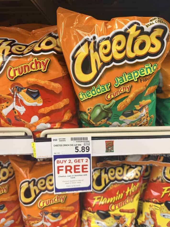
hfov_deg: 53.1
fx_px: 170
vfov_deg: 67.3
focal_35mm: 26
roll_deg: +1.3
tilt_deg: -28.0
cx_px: 88
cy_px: 119
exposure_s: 1/63
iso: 160
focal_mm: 6.76
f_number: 1.78
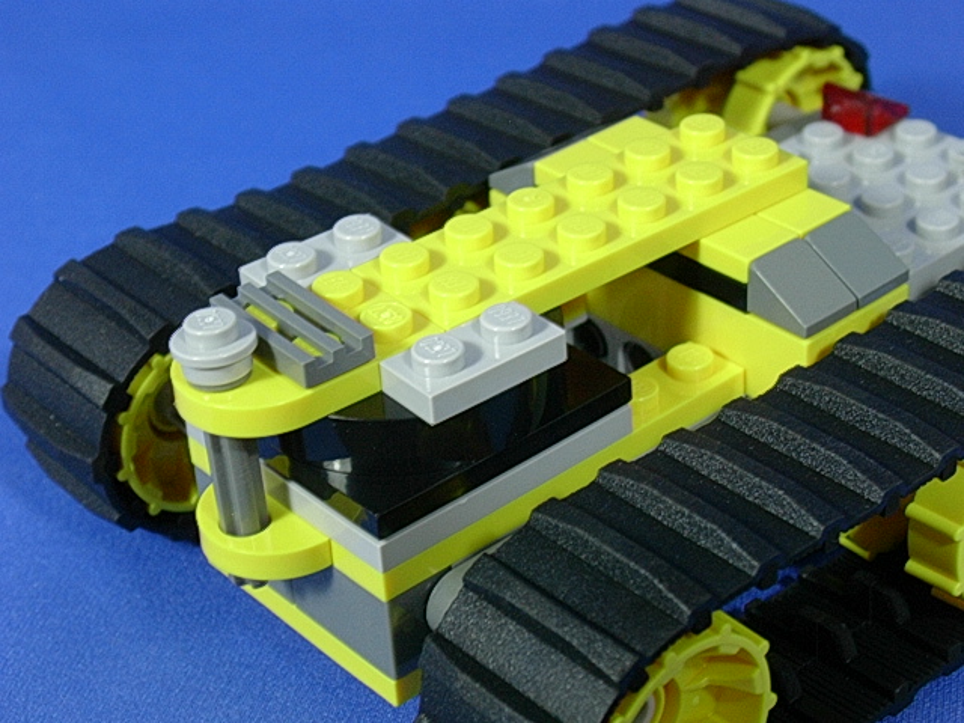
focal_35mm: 75
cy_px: 362
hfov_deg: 26.0
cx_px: 482
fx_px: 2089
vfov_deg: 19.6
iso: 70
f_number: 3.8
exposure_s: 1/8.2
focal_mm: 11.3
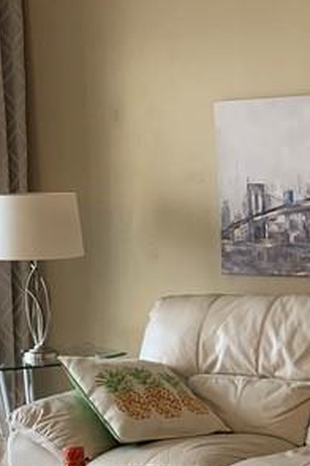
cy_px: 261
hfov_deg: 14.4
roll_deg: +2.6
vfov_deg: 21.7
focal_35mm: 94
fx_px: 1217
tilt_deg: -4.8
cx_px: 285
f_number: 1.8
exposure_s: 1/60
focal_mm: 4.25
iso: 160
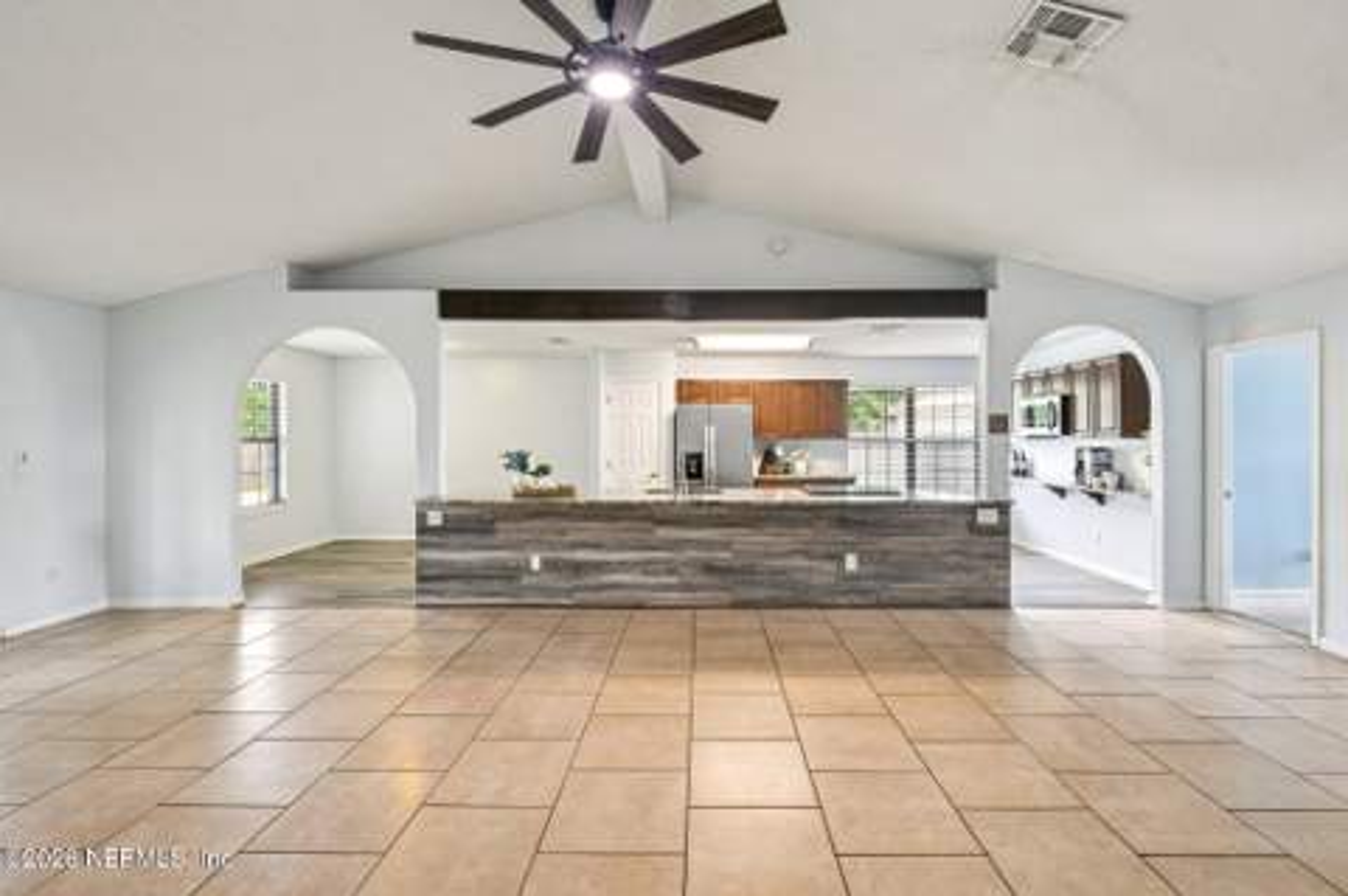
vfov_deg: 77.2
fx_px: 561
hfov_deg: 100.4
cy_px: 448
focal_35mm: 15
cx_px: 674
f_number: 8
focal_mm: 10
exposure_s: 1/10
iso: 400
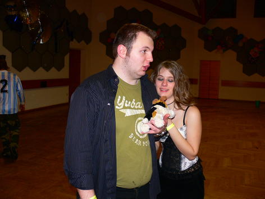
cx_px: 132
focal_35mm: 35
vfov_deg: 40.7
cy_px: 100
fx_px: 268
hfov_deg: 52.6
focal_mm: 7.4
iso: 100
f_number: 2.8
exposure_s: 1/30
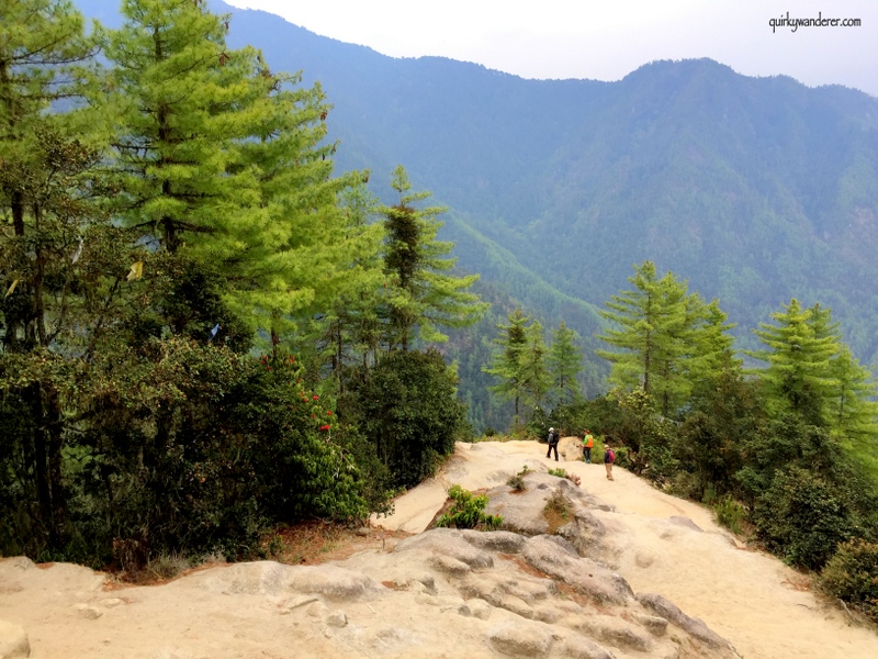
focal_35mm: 29
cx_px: 439
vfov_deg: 48.2
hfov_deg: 61.7
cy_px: 330
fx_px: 736
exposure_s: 1/719
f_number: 2.2
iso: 32
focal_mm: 4.15
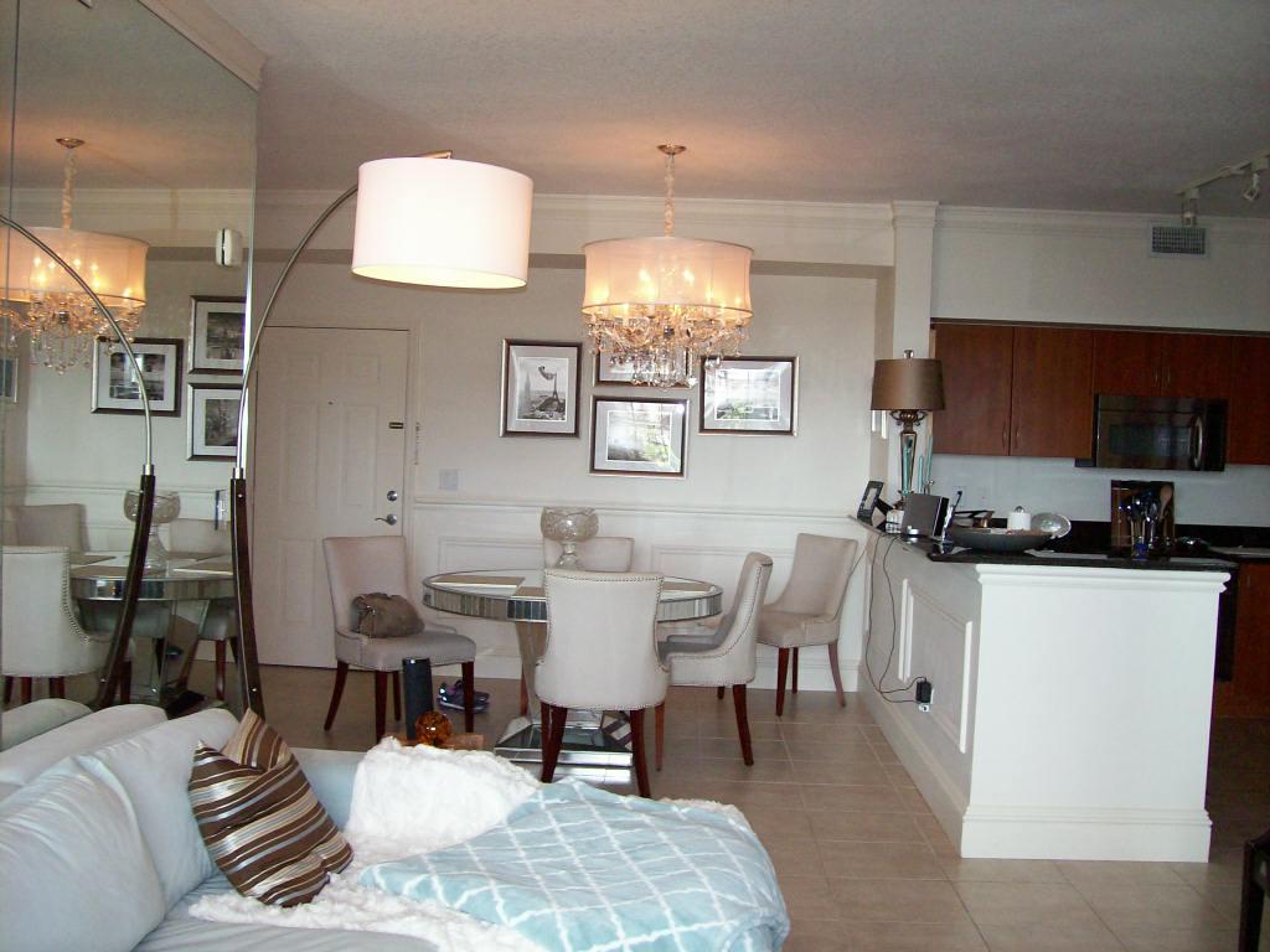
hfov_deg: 51.4
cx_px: 635
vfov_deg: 39.7
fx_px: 1321
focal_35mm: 36
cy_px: 476
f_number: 2.7
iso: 140
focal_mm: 6
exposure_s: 1/64
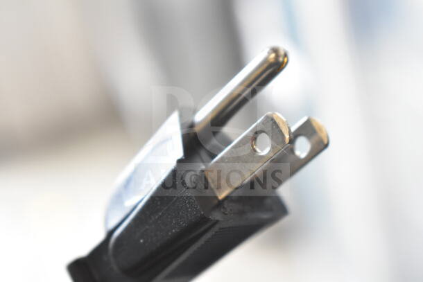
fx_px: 970
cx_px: 212
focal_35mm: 82
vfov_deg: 16.6
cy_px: 141
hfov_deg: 24.6
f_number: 5.6
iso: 2500
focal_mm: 55
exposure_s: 1/100
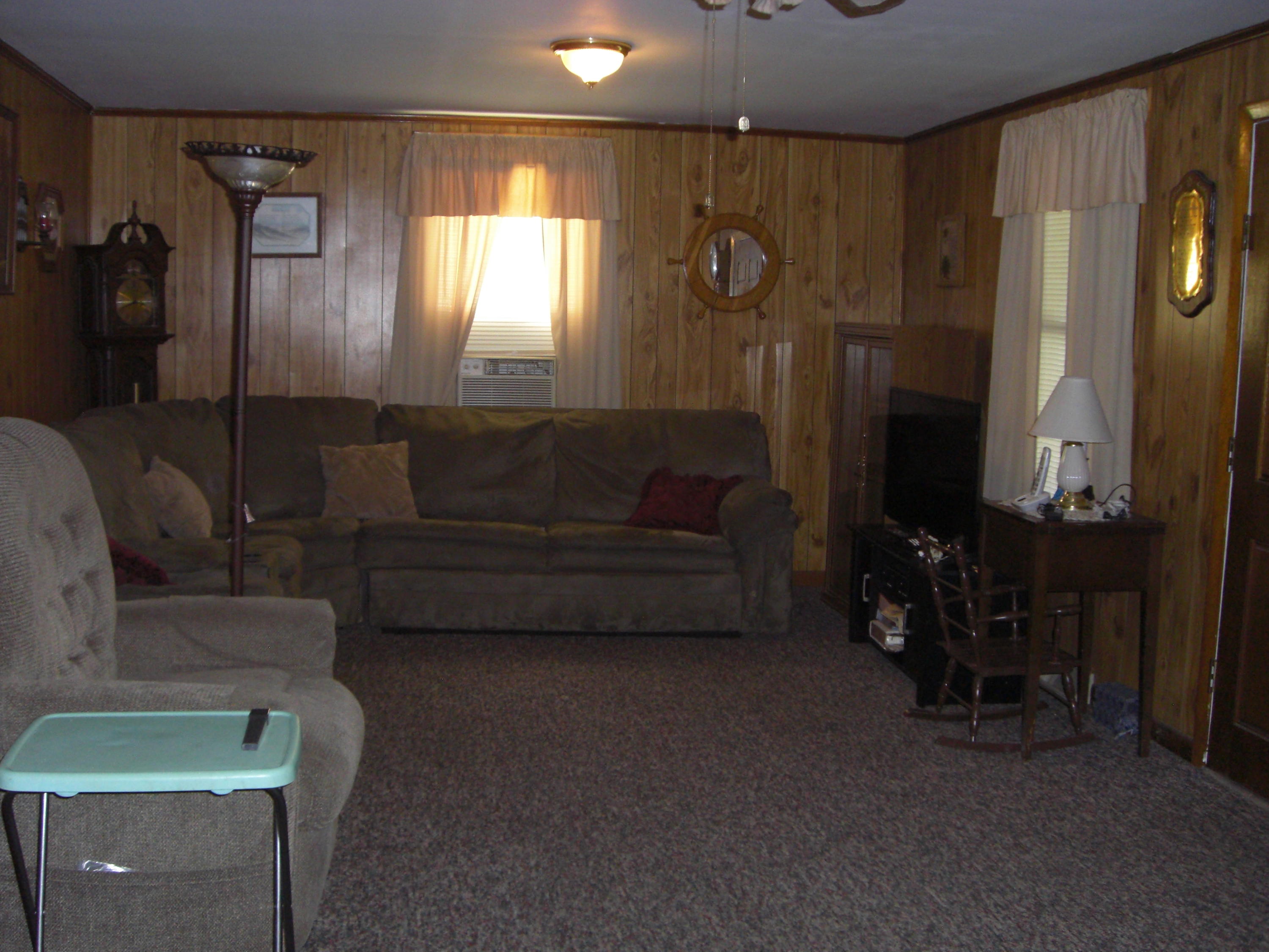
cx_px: 634
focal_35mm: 38
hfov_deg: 49.0
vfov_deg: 37.7
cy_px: 476
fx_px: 1393
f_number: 2.7
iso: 200
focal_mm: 6.2
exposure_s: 1/60
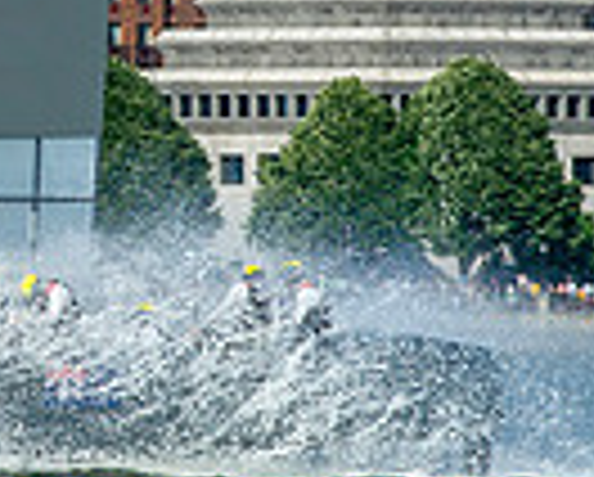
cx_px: -171
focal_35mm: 977
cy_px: -58
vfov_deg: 1.6
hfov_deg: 2.0
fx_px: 17201
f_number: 5.6
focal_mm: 200
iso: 400
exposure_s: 1/1600
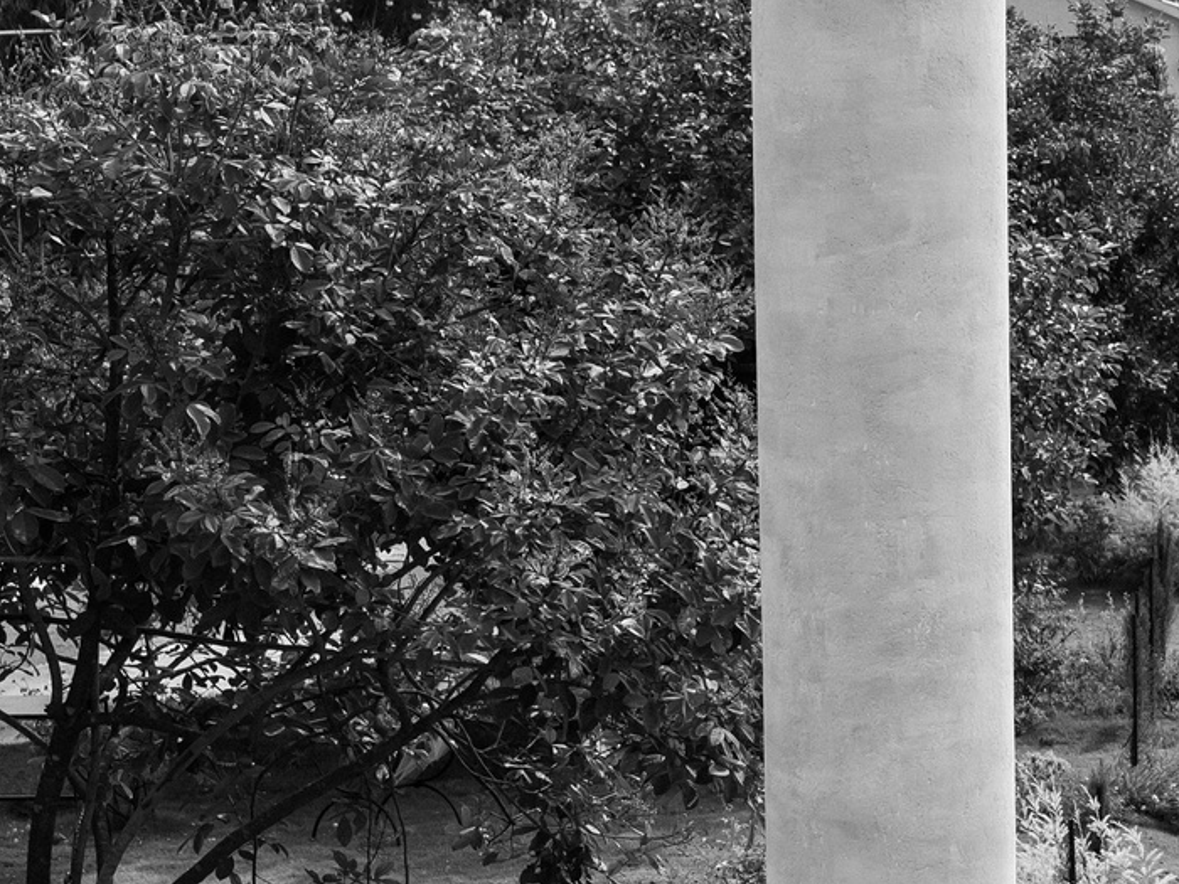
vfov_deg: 12.0
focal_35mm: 123
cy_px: 498
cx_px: 1561
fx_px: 4189
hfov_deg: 15.2
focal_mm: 35
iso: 200
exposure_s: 1/1250
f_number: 5
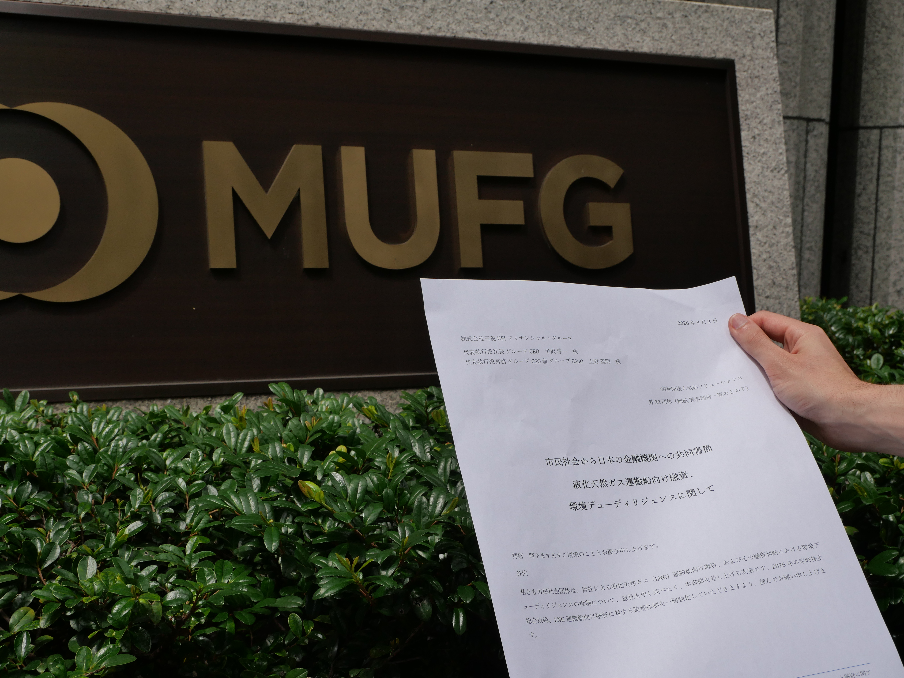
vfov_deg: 29.1
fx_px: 1306
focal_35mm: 50
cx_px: 452
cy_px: 339
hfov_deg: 38.2
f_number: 10
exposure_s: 1/400
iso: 200
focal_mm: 25
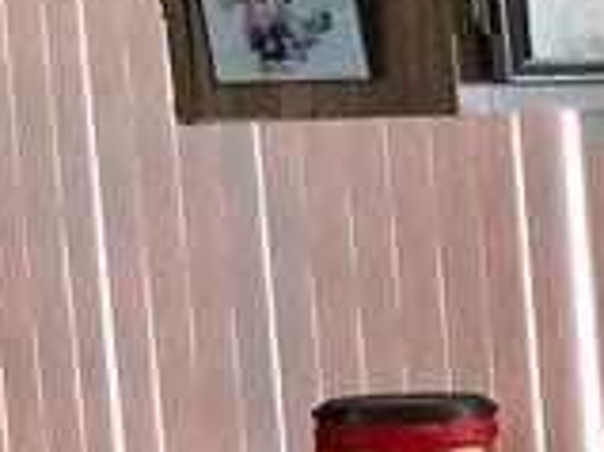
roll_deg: +0.2
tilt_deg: -8.3
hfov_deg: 8.6
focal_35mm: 187
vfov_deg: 7.9
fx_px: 3260
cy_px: 520
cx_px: 1861
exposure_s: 1/15
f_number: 2.2
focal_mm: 4.15
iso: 64
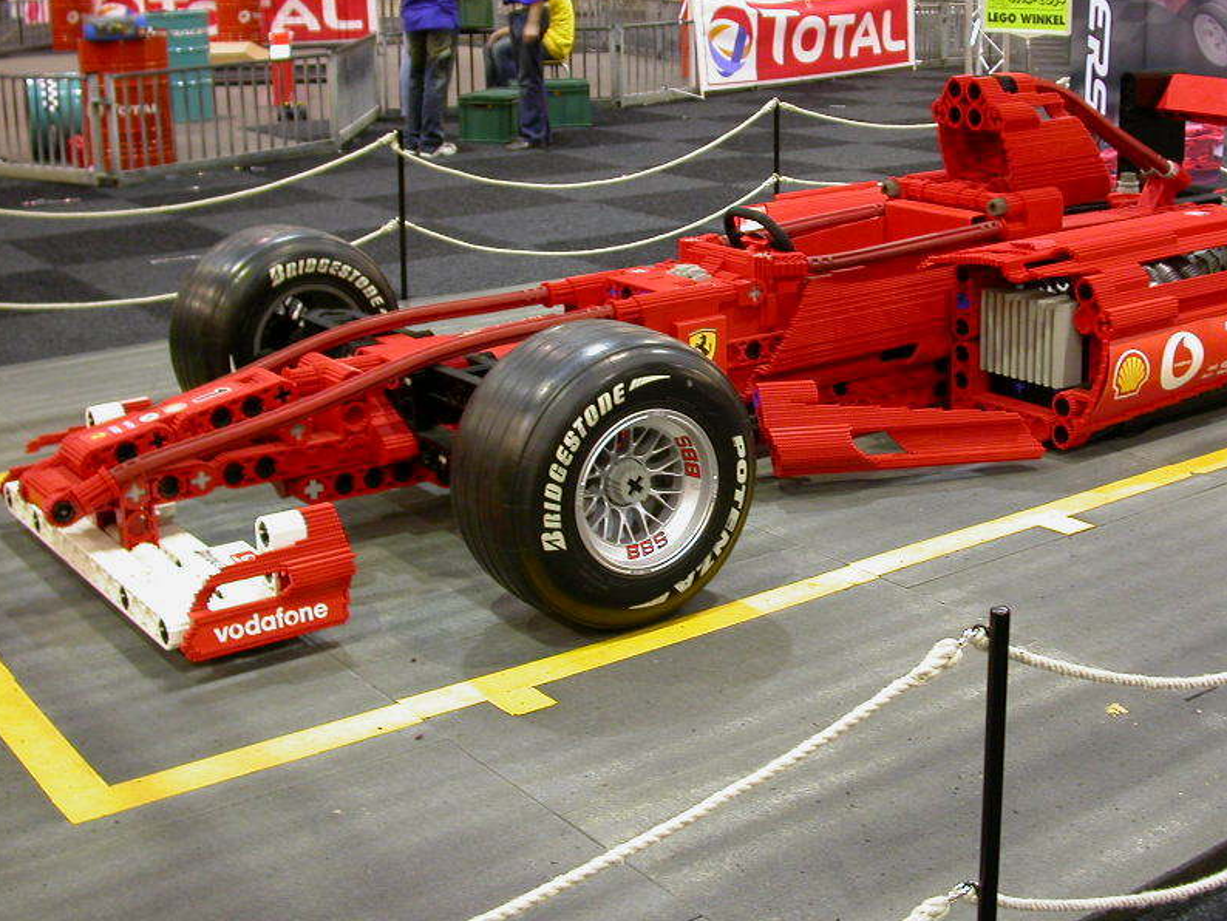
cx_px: 759
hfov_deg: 38.7
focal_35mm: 49
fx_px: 1737
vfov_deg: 29.6
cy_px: 389
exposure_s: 1/4.4
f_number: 2.6
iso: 100
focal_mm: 7.85
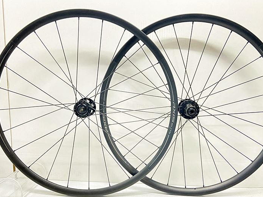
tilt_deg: -8.4
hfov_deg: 59.9
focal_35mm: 30
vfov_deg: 46.7
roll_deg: -1.5
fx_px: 228
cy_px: 110
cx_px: 136
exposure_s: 1/33
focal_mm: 4.25
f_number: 1.8
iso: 400
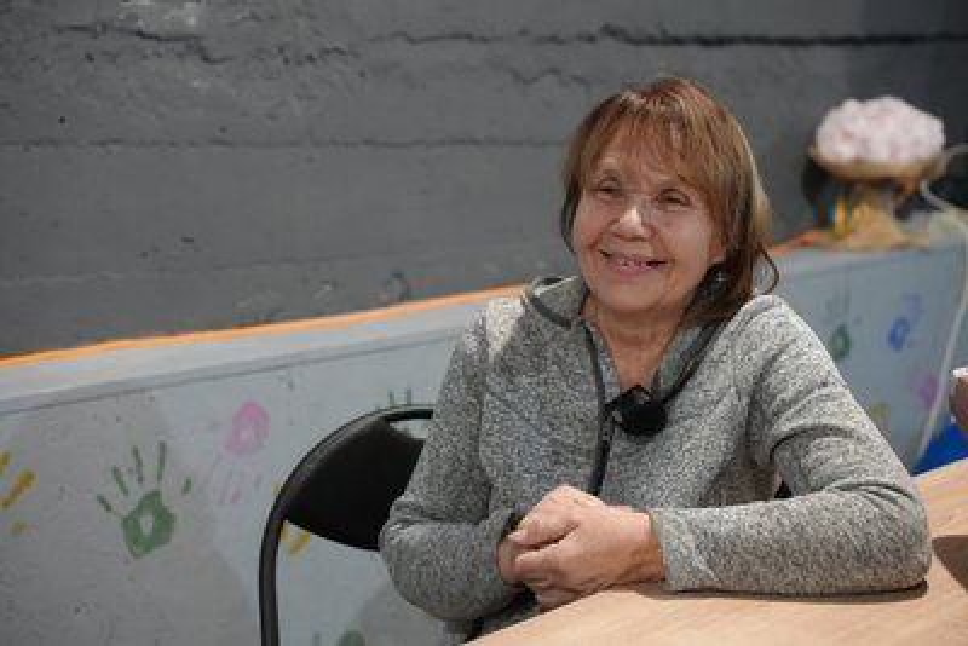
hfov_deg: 31.4
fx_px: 1721
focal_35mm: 64
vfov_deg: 21.3
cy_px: 323
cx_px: 484
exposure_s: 1/160
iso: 10000
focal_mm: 64
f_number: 4
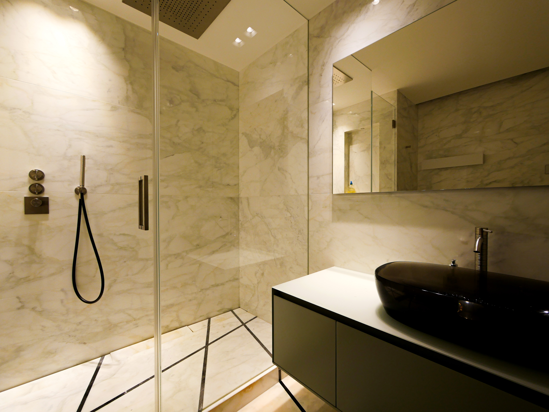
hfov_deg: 102.1
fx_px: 222
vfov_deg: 85.7
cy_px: 206
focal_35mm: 14
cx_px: 274
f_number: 4
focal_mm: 7
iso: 250
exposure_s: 1/60
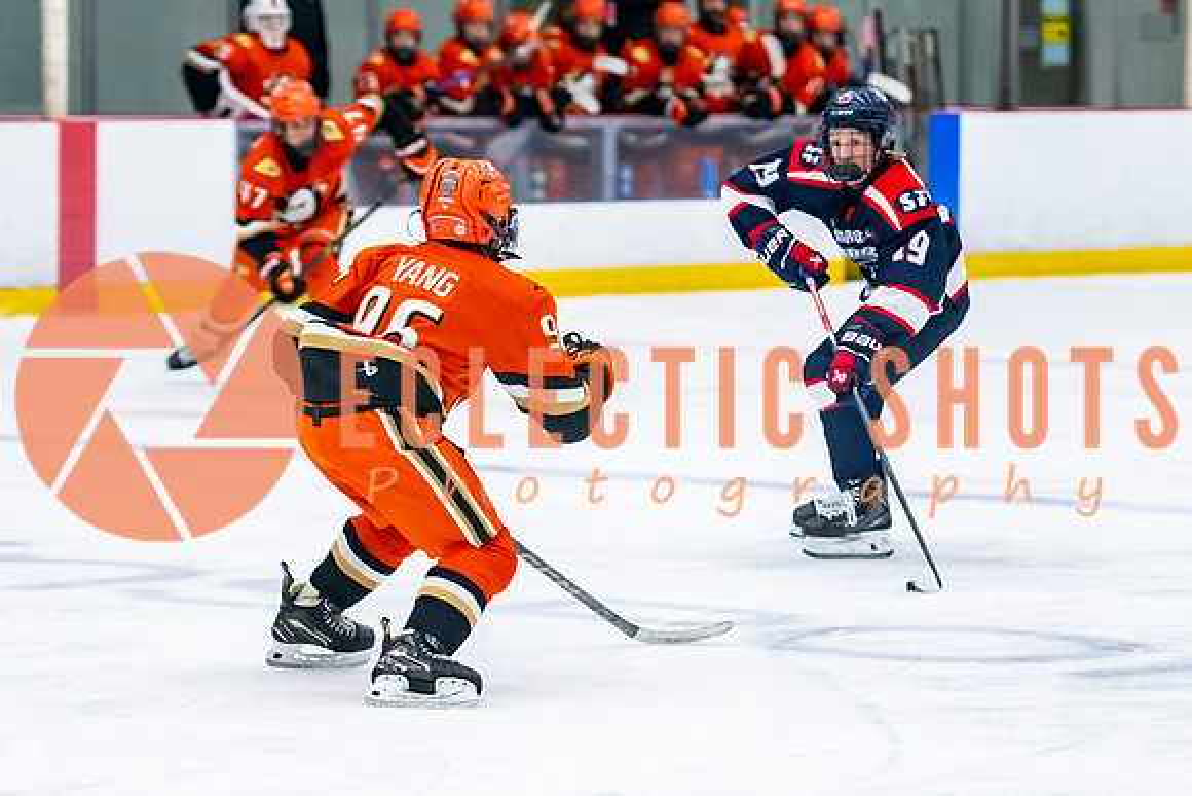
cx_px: 501
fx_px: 6876
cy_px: 435
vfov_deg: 6.6
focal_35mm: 208
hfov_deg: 9.9
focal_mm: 105
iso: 2500
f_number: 3.2
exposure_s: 1/640
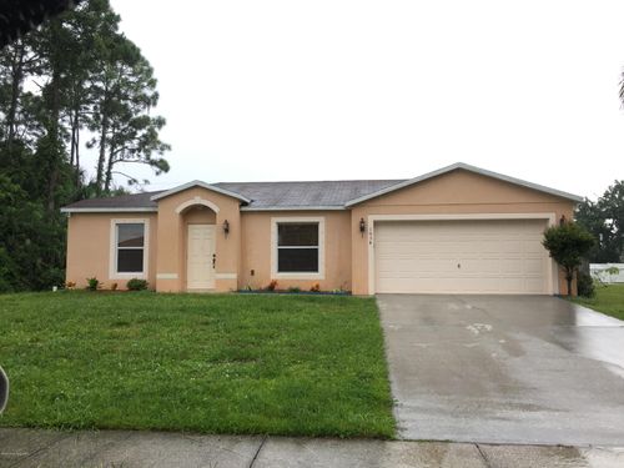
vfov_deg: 48.2
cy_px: 234
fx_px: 523
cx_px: 312
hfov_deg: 61.7
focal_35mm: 29
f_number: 2.2
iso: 32
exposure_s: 1/222
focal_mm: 4.15
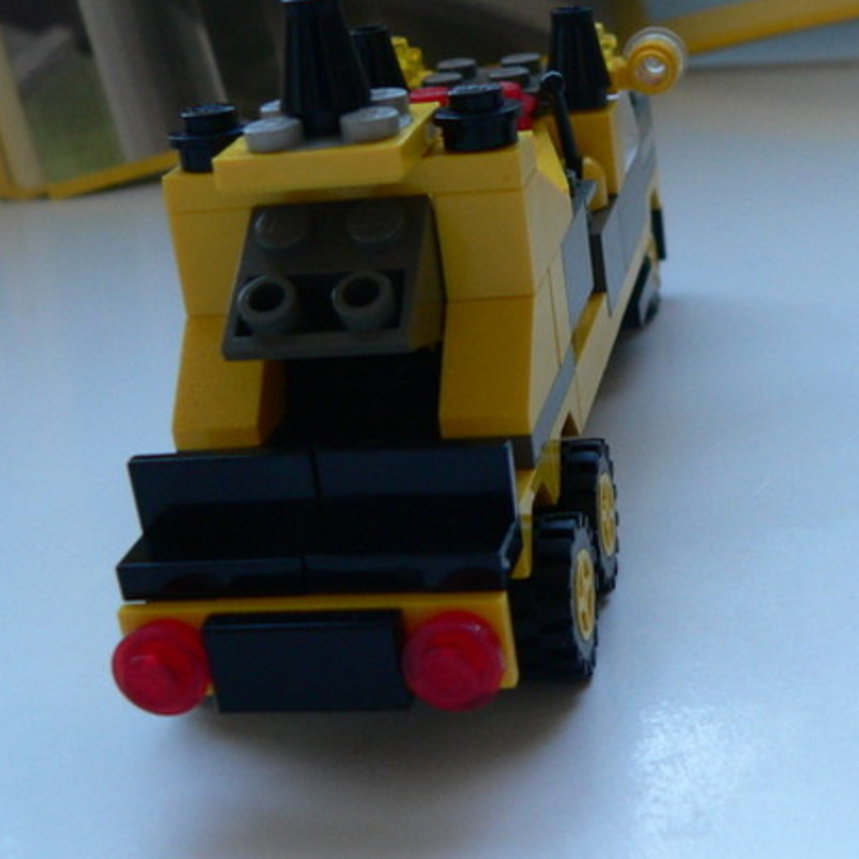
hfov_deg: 26.5
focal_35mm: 62
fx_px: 1741
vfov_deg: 27.7
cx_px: 818
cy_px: 499
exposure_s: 1/60
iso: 200
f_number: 2.8
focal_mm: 6
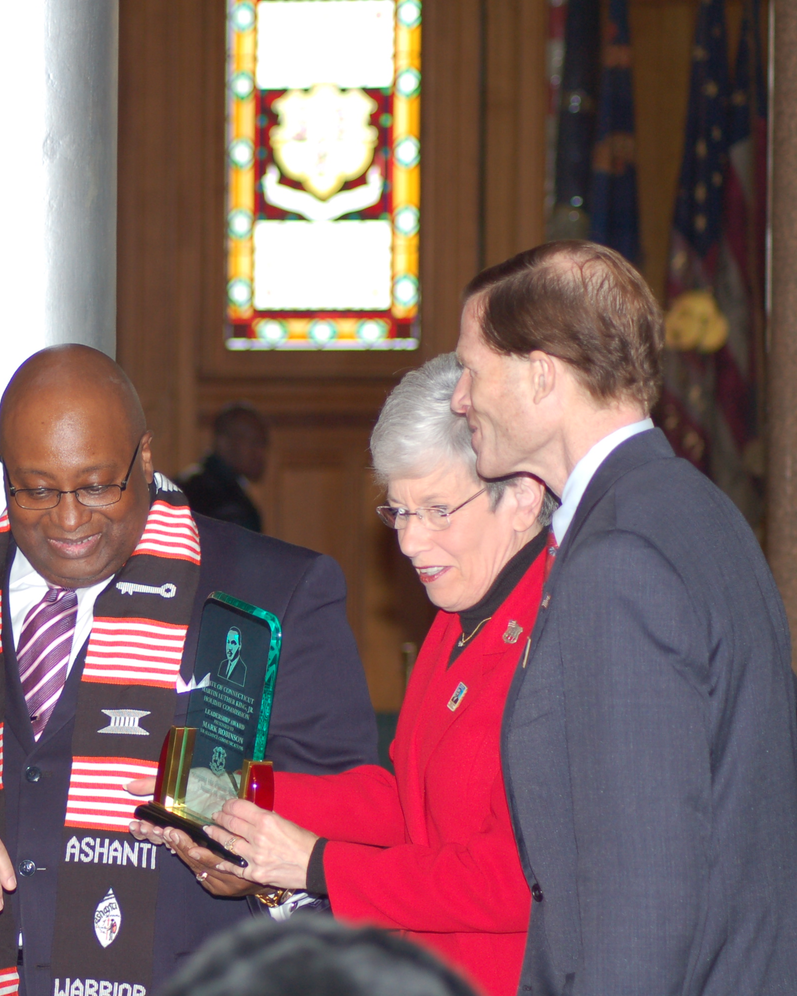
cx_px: 51
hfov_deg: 8.1
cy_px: 498
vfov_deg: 10.1
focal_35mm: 191
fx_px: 5632
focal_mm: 90
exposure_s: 1/60
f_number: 4.2
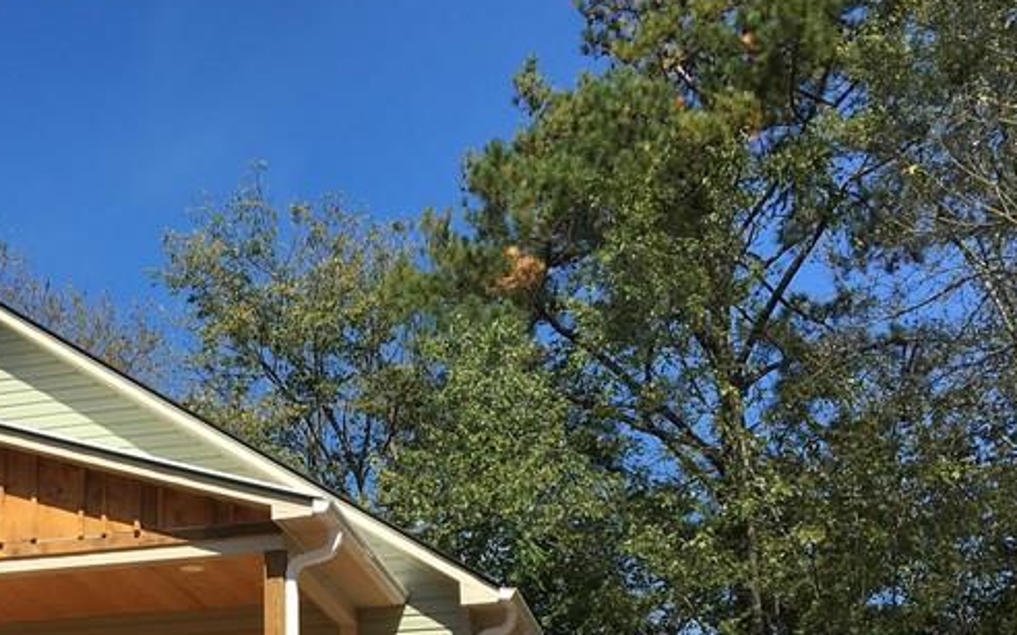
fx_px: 1773
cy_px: 703
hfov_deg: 31.0
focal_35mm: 64
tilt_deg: +10.5
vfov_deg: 19.4
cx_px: 172
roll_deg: -0.9
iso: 25
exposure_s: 1/1282
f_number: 2.2
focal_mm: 4.15
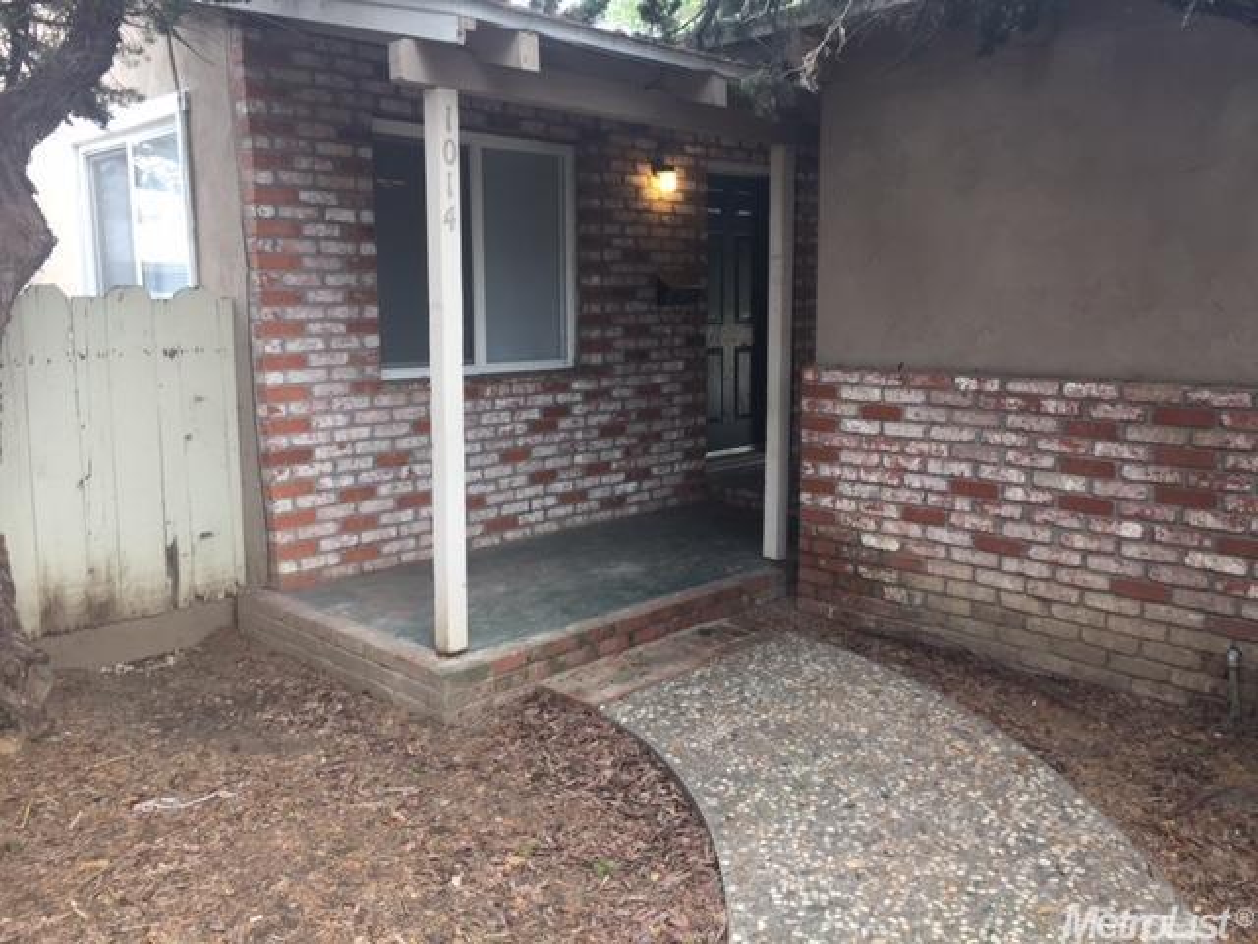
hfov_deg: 61.7
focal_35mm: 29
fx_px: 1054
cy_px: 472
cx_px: 629
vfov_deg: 48.2
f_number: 2.2
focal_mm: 4.15
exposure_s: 1/60
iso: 32
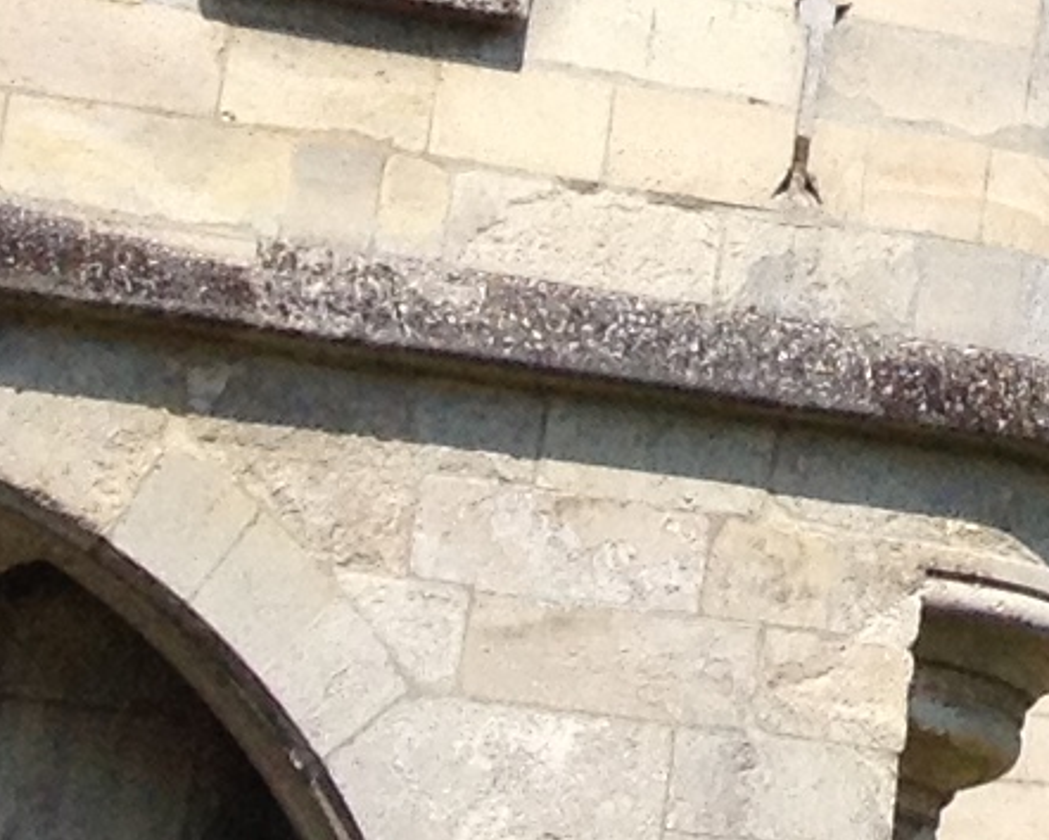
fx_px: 7827
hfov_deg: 7.0
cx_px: 2948
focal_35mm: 252
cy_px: -1647
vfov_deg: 5.7
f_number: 2.4
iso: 50
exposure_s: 1/2045
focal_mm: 4.28
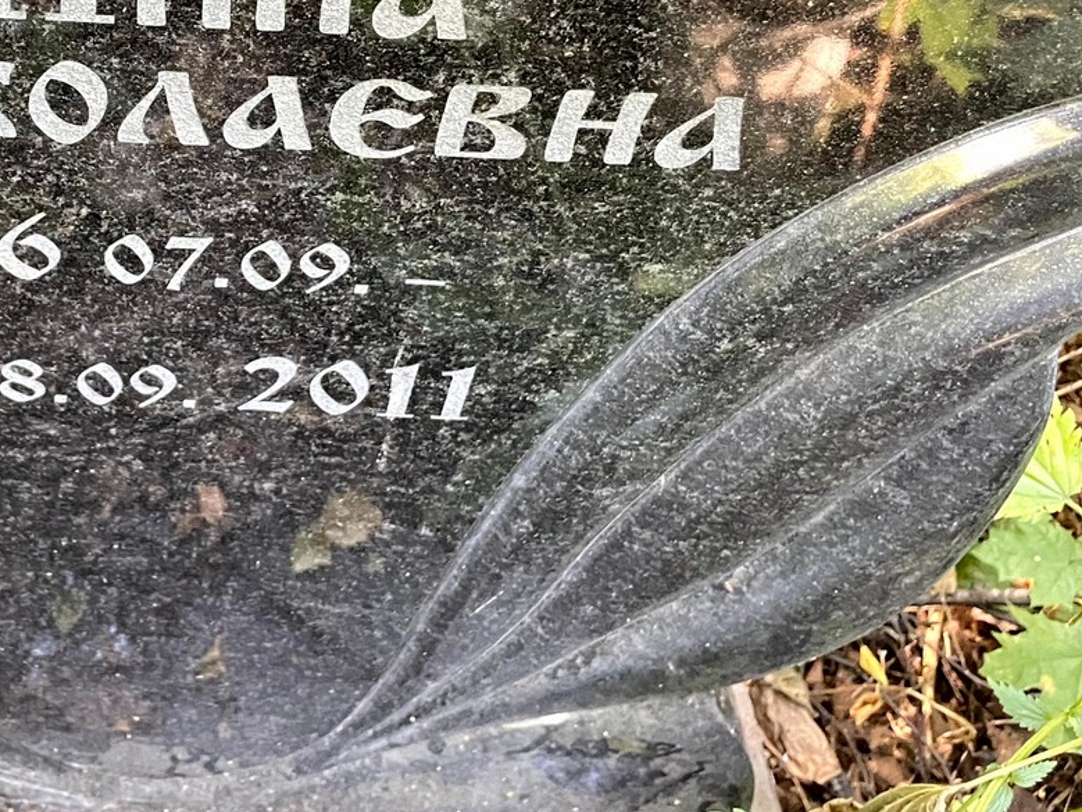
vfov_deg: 29.3
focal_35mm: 48
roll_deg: +0.5
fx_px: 1501
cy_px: 114
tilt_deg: -43.0
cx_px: 156
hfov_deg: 37.6
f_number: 1.6
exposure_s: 1/53
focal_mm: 4.2
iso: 500
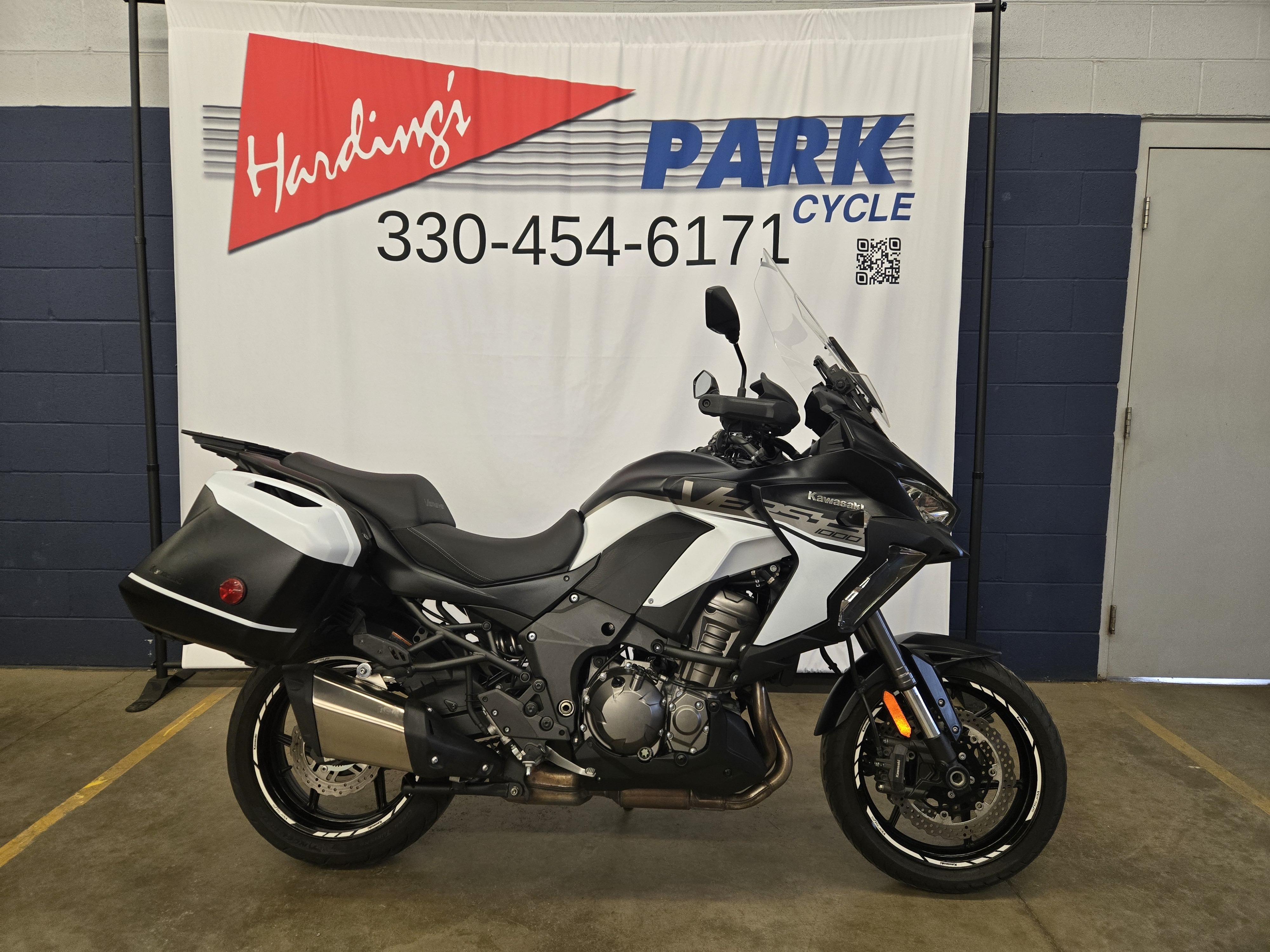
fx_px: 844
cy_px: 476
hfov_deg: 73.9
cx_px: 635
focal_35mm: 23
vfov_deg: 58.9
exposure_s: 1/120
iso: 250
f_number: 1.8
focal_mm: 5.4
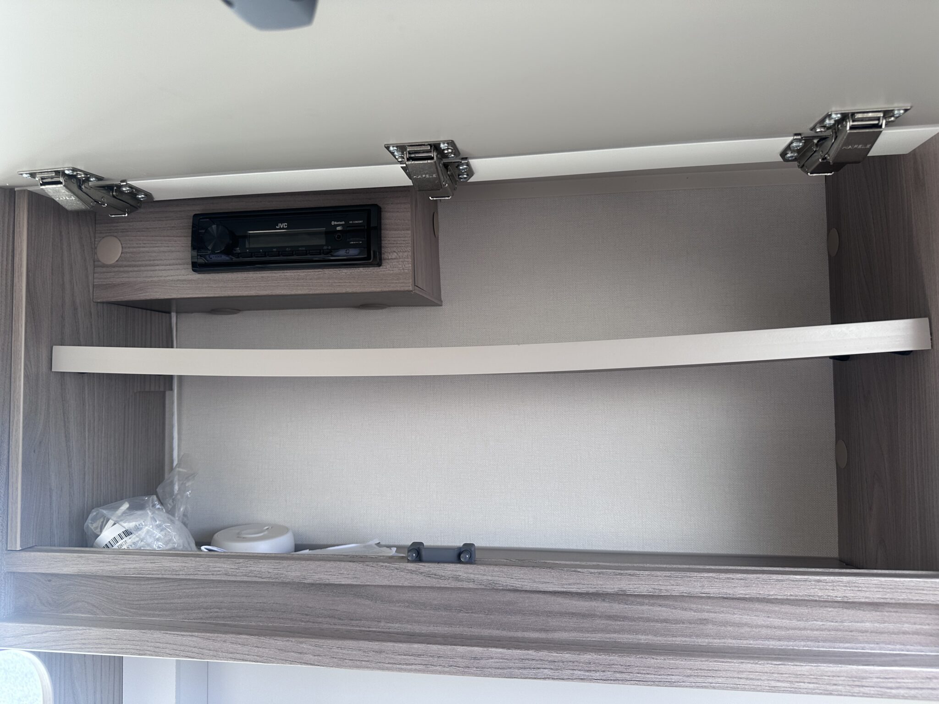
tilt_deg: +2.0
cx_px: 470
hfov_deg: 71.6
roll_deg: +0.5
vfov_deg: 56.8
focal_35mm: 24
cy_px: 352
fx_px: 651
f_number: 1.78
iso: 80
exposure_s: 1/121
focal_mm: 6.86
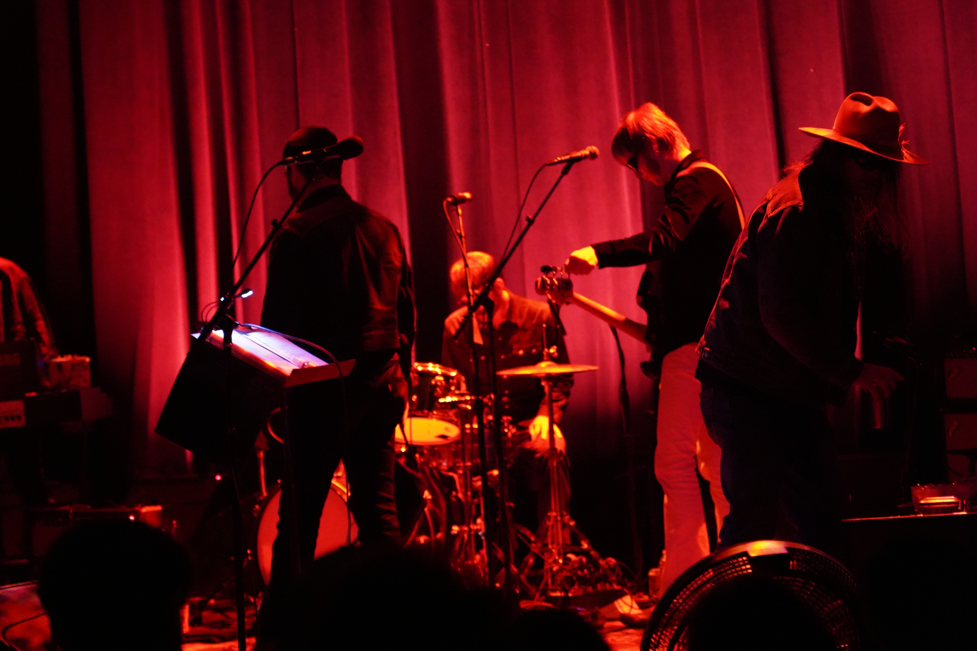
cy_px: 326
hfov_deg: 19.5
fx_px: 2849
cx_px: 488
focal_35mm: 105
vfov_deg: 13.0
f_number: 4
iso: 12800
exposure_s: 1/60
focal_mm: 105
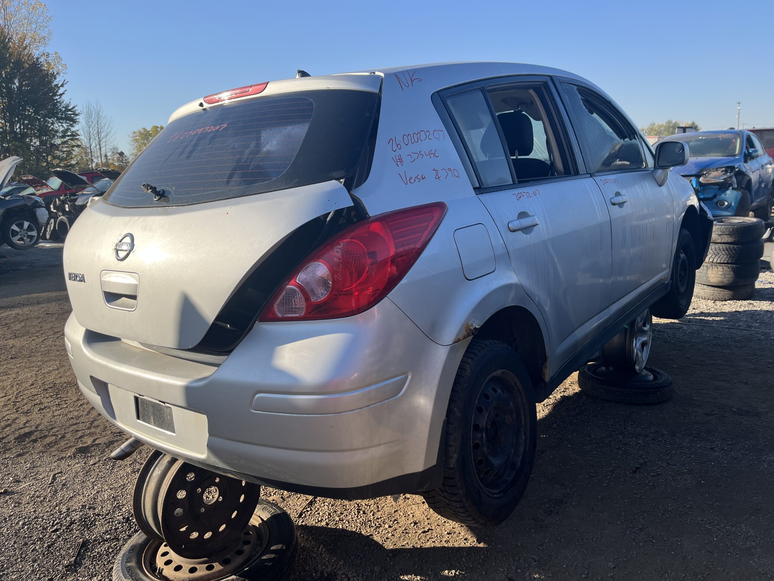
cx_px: 387
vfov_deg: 53.1
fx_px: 581
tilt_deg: -12.2
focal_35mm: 26
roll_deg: +3.6
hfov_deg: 67.3
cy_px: 290
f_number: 1.6
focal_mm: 5.1
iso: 50
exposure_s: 1/1441
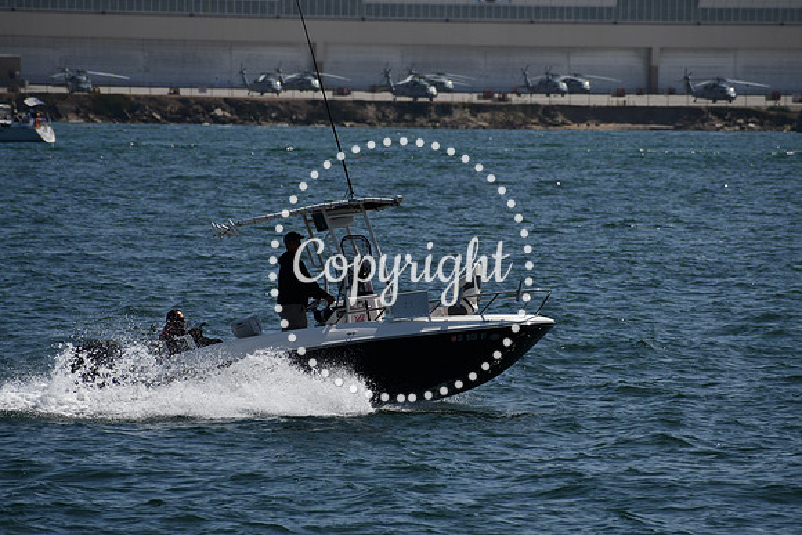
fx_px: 8690
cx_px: 401
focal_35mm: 390
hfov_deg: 5.3
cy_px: 268
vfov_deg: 3.5
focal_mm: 260
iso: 200
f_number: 8
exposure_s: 1/2000
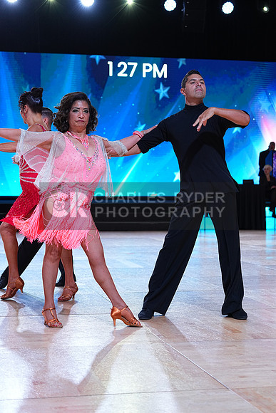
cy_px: 206
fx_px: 804
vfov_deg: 28.8
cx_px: 138
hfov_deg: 19.5
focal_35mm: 70
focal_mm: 70
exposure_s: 1/320
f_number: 4
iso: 800
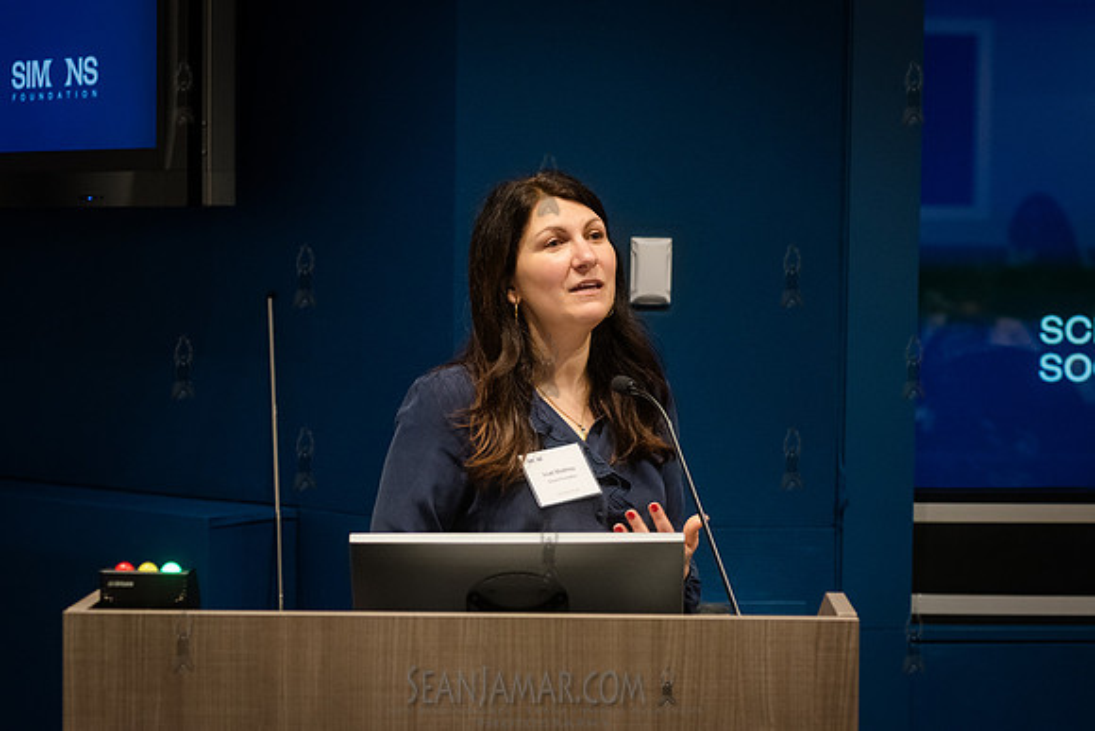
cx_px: 548
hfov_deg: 25.4
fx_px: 2434
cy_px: 366
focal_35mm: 80
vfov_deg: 17.1
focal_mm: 80
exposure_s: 1/250
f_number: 4.5
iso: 4000
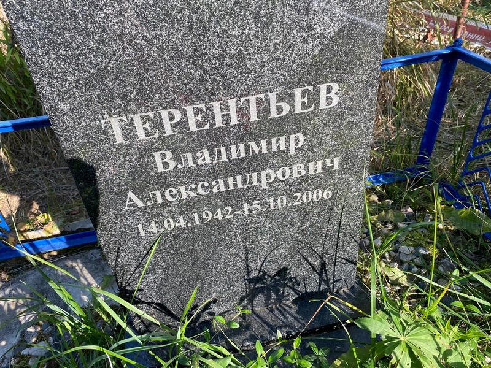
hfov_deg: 67.3
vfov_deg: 53.1
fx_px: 369
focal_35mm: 26
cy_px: 184
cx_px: 246
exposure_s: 1/552
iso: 32
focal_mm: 4.25
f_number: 1.8
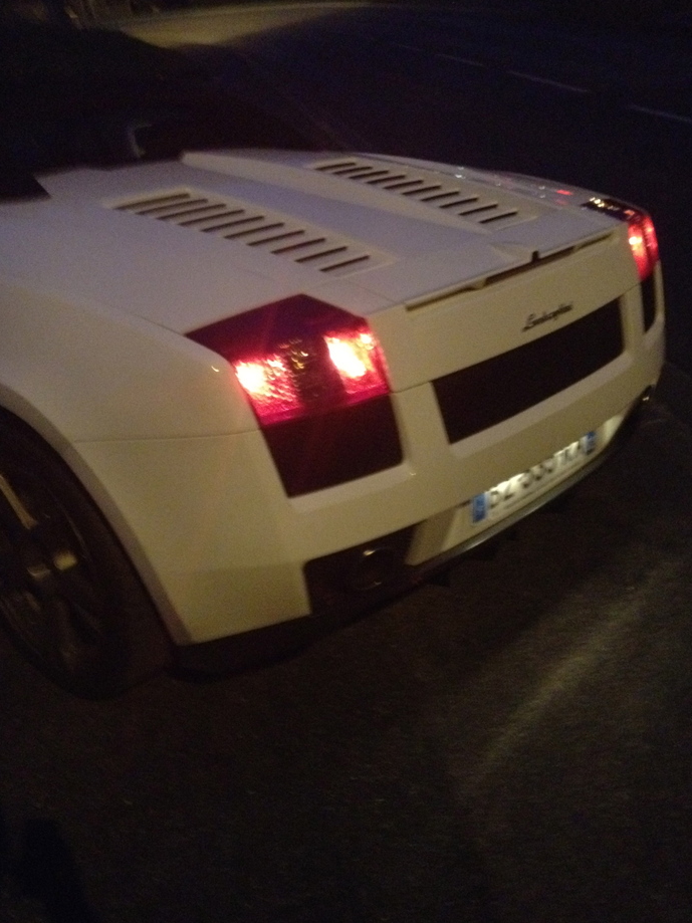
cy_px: 490
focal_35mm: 39
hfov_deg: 36.8
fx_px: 1040
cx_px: 336
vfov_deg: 47.8
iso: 800
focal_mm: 4.28
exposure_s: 1/15
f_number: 2.4
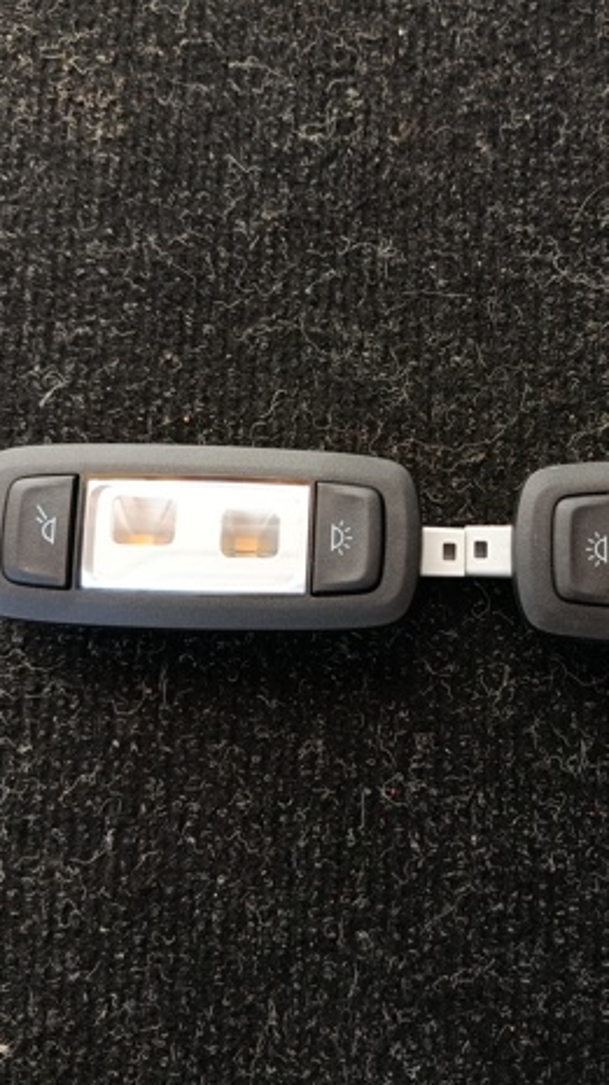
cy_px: 527
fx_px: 1035
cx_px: 404
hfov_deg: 32.5
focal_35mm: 36
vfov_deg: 55.3
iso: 66
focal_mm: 5.24
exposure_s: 1/100
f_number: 1.7
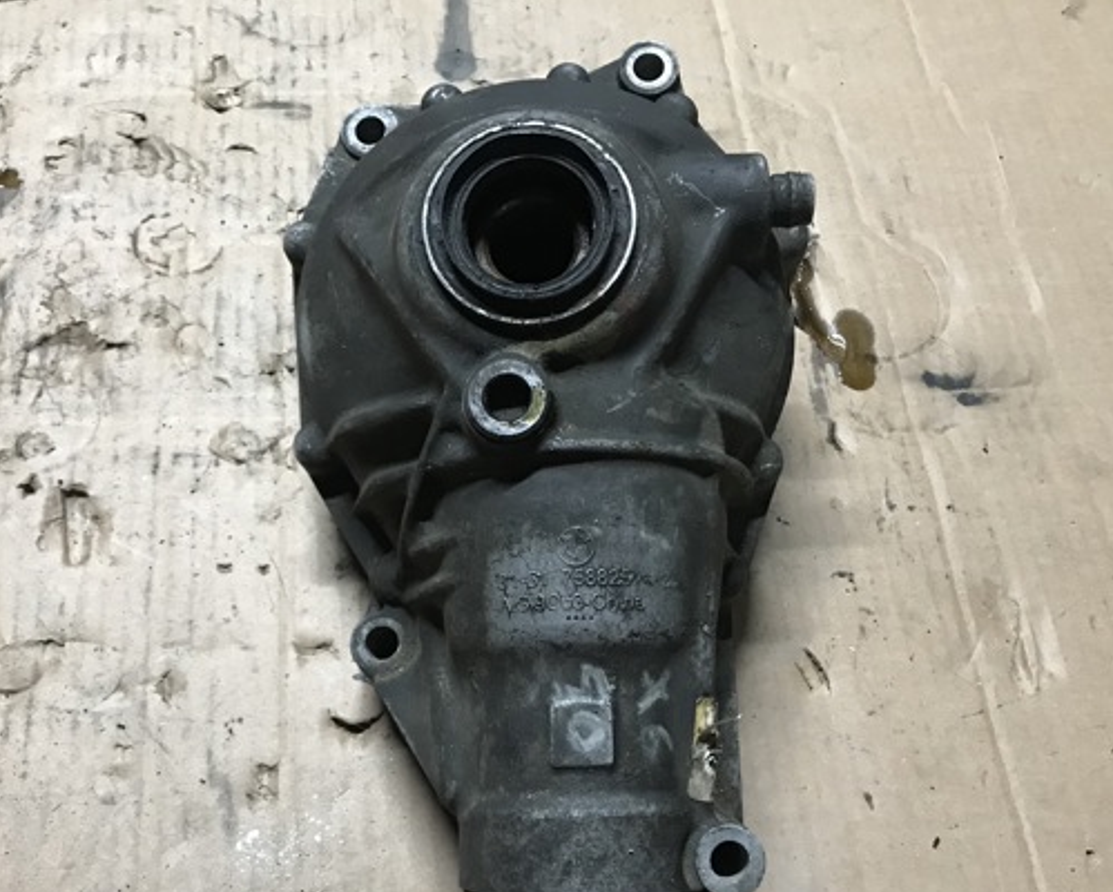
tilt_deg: -55.7
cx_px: 526
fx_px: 1154
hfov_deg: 51.5
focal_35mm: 35
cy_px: 530
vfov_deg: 42.1
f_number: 1.8
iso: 100
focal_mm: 3.99
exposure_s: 1/17
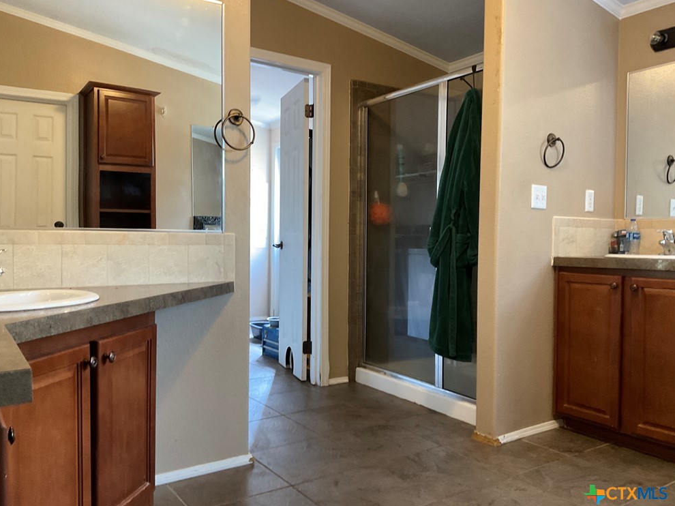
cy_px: 256
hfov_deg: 60.0
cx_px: 335
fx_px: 585
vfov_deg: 46.8
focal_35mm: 30
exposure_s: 1/40
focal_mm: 3
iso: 200
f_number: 1.8
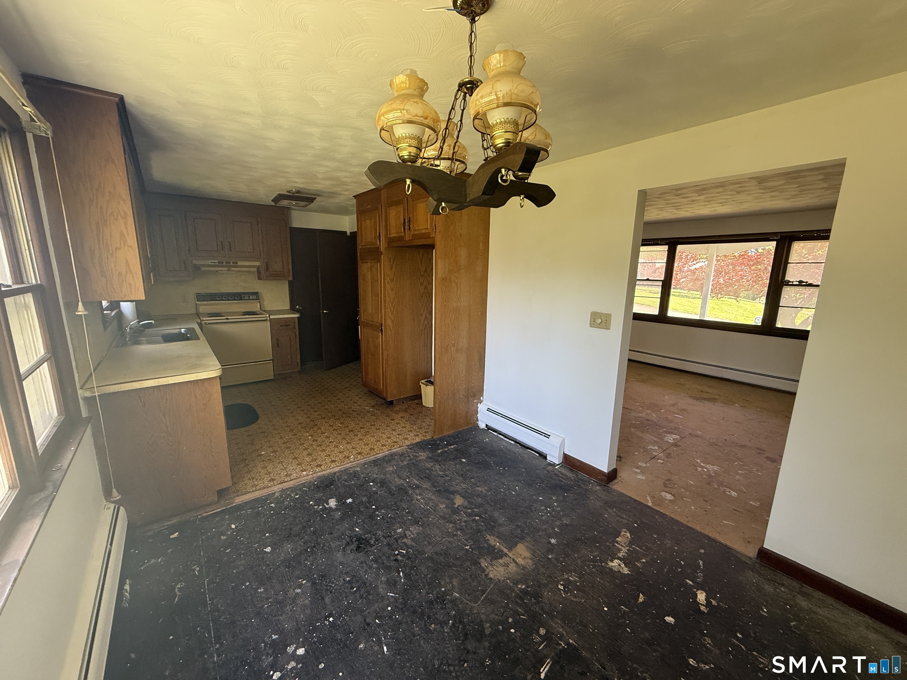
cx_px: 454
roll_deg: -1.0
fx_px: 367
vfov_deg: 85.7
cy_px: 340
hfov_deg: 102.1
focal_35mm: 14
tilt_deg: -10.0
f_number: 2.2
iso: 200
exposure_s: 1/99
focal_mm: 2.22
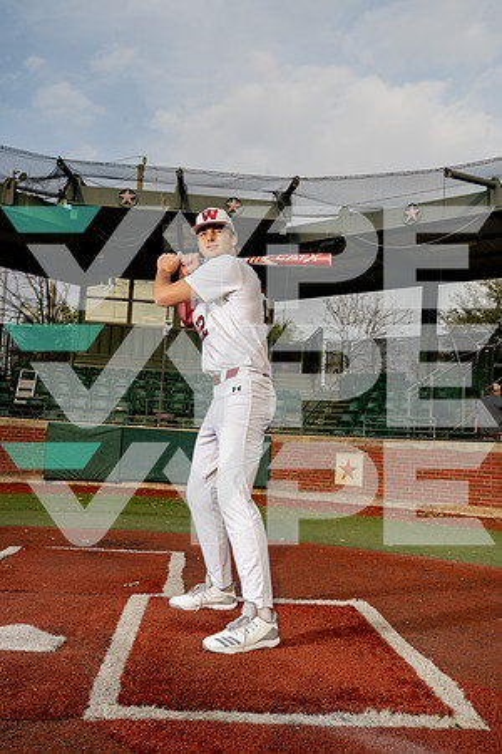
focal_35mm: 37
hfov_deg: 35.9
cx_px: 251
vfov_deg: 51.9
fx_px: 774
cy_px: 377
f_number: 11
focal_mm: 37
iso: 250
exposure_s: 1/250
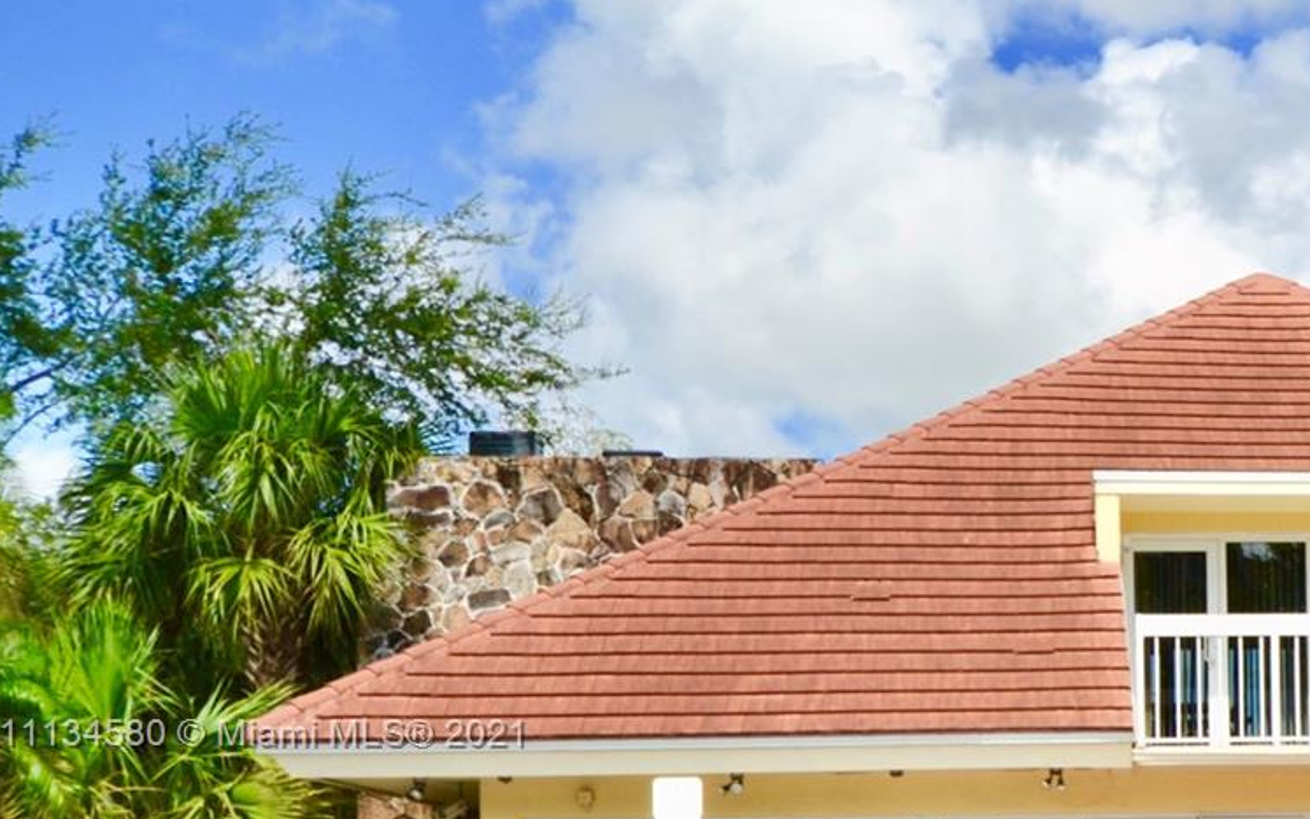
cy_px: 737
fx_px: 2571
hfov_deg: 26.7
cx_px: 1370
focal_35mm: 72
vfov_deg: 17.8
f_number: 9
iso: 100
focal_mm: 22
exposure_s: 1/200
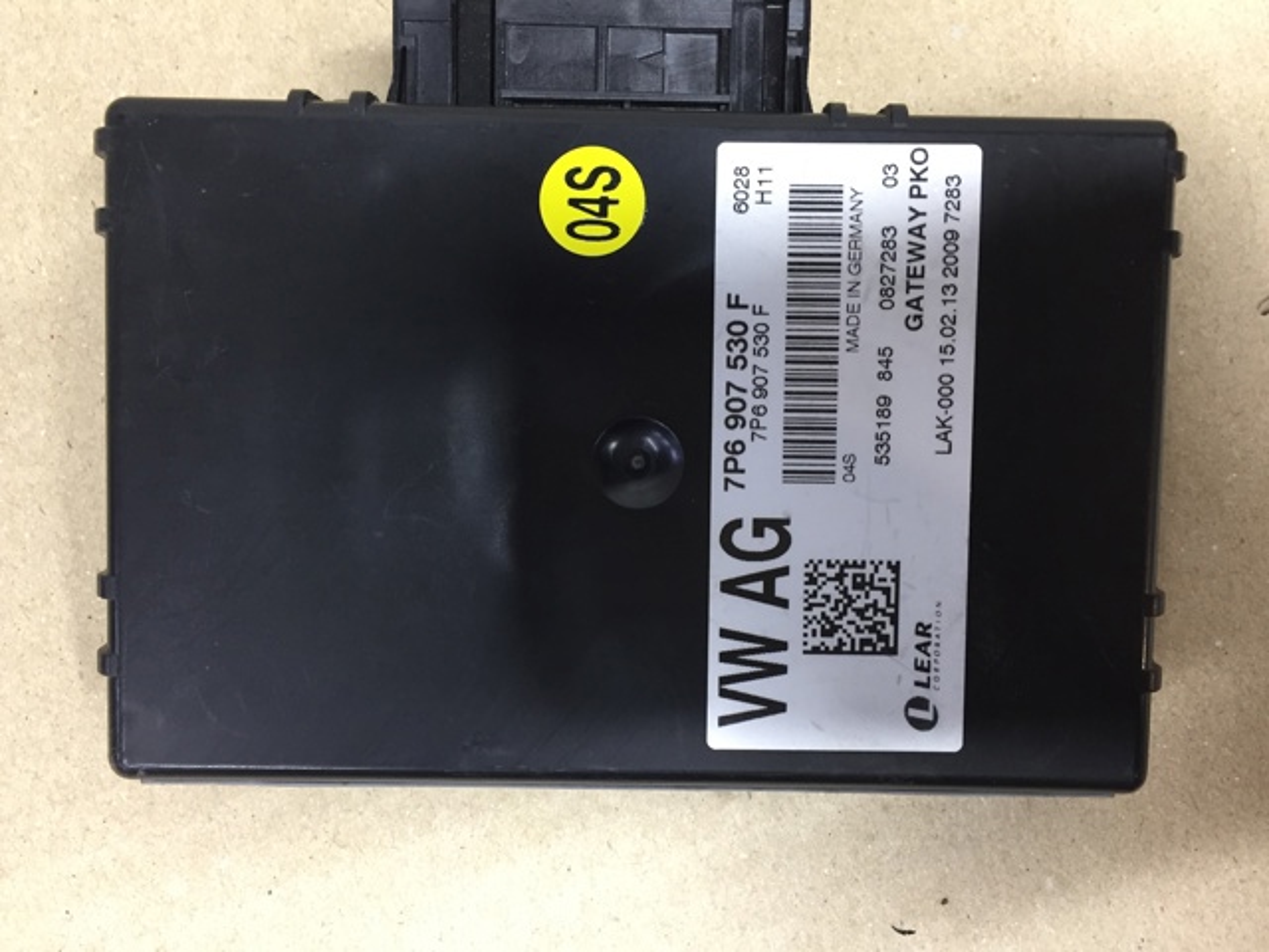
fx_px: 1063
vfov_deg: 48.2
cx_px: 634
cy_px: 476
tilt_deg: -82.6
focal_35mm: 29
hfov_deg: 61.7
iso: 125
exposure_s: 1/30
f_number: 2.2
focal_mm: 4.15
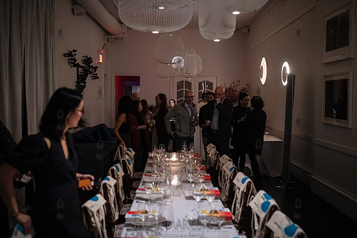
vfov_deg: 37.2
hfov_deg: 53.7
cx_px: 178
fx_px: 353
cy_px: 119
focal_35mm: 36
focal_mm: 35
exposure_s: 1/160
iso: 16000
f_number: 2.8
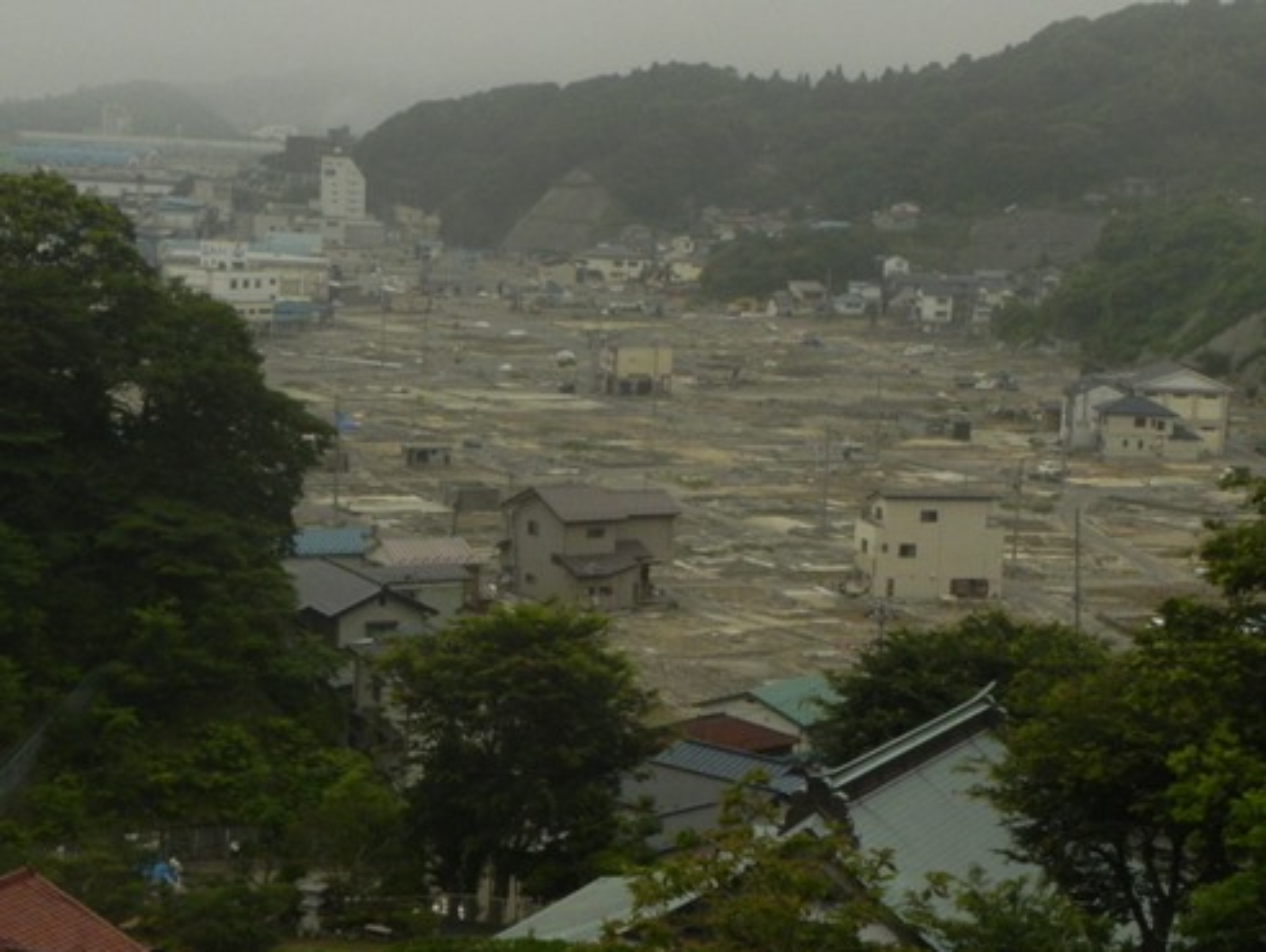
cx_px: 666
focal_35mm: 78
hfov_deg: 25.0
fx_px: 2855
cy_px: 480
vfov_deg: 18.9
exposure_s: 1/1700
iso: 400
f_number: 8
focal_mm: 11.8
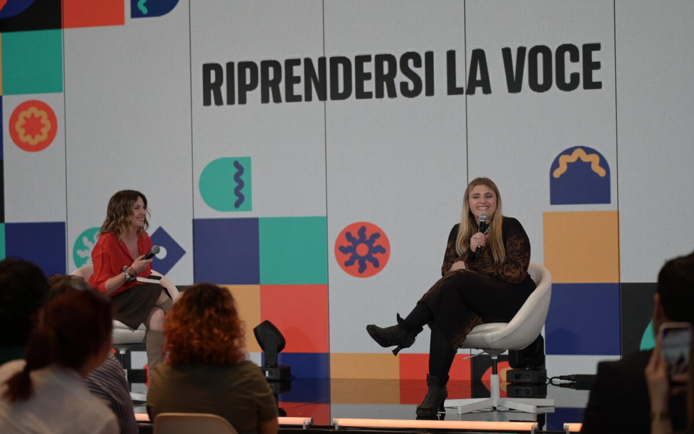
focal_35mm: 88
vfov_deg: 14.8
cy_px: 211
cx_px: 348
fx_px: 1664
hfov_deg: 23.6
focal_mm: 86
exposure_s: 1/400
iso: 400
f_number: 2.8
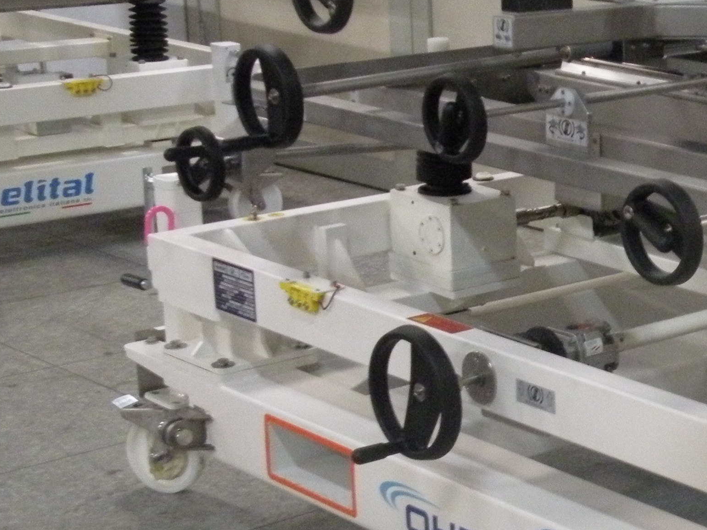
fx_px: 2022
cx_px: 812
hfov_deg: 18.9
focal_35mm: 99
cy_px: 311
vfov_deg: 14.9
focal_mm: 7.4
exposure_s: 1/12.2
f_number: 3.2
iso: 400
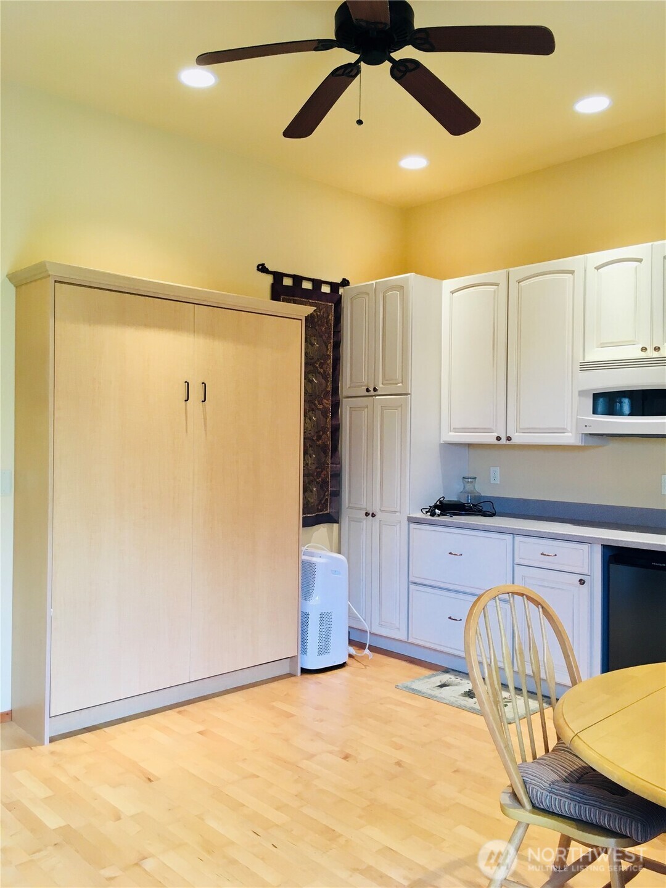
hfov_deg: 48.2
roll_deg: -1.5
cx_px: 333
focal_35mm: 29
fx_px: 744
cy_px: 444
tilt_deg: -1.1
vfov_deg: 61.7
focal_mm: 4.15
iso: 50
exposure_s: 1/30
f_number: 2.2
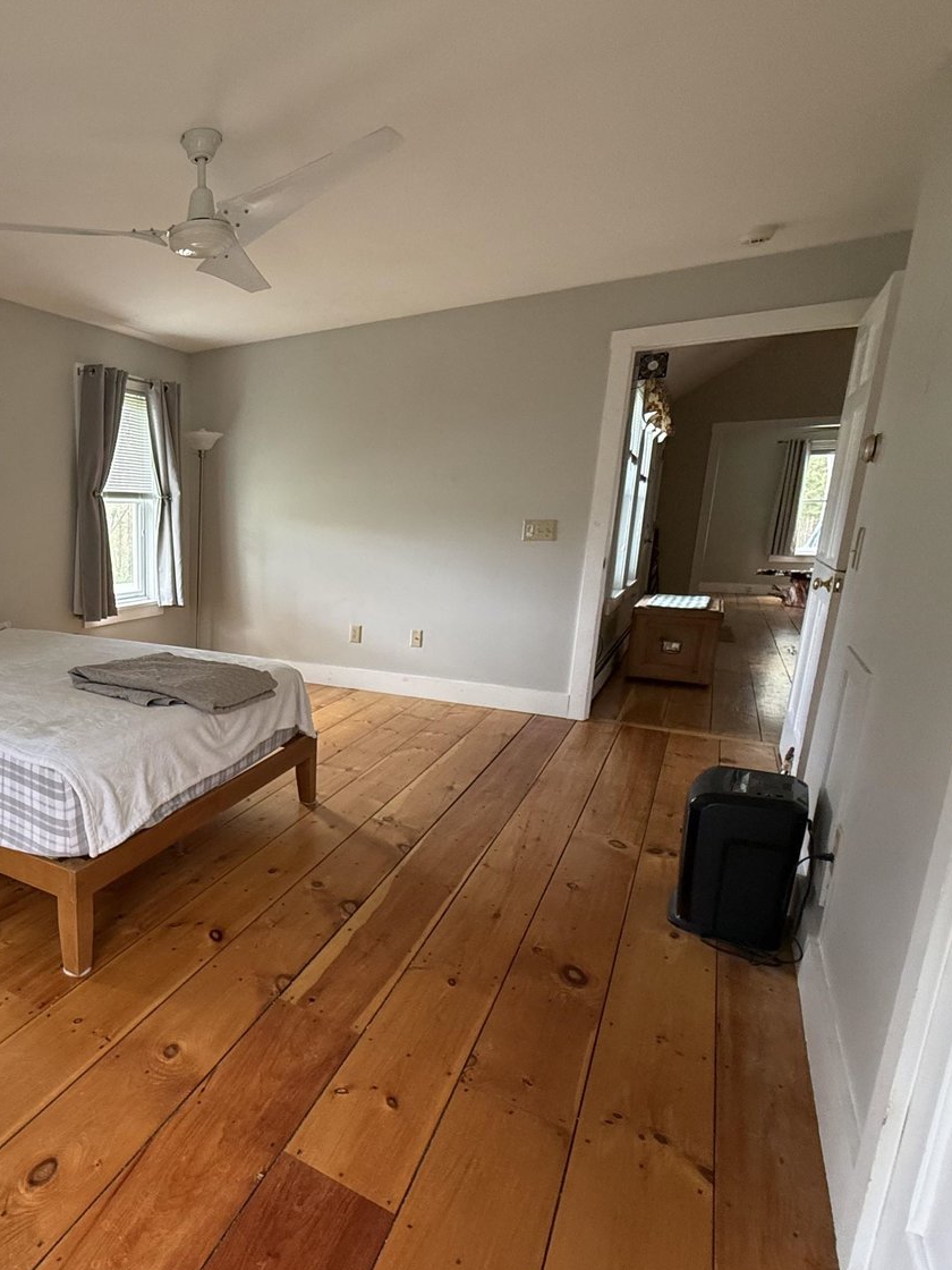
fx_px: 733
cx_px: 141
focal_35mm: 20
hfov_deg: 58.7
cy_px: 675
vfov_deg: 81.7
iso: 320
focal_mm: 2.22
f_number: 2.2
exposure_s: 1/99
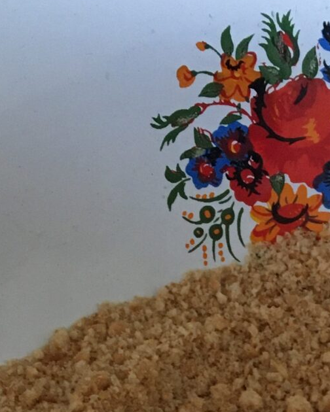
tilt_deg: -55.5
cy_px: 744
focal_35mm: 115
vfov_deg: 14.6
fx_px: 1404
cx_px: 269
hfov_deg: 13.3
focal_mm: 4.15
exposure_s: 1/33
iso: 160
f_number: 2.2
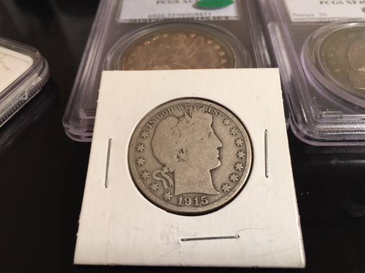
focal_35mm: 29
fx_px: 306
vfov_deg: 48.2
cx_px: 182
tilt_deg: -50.1
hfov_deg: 61.7
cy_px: 136
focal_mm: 4.15
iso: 50
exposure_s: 1/15
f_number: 2.2
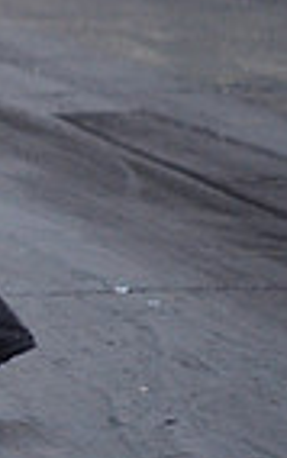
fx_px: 13963
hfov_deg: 1.2
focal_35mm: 1118
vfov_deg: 1.9
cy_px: 119
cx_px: -645
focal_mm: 180
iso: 1000
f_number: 5.6
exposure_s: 1/1250
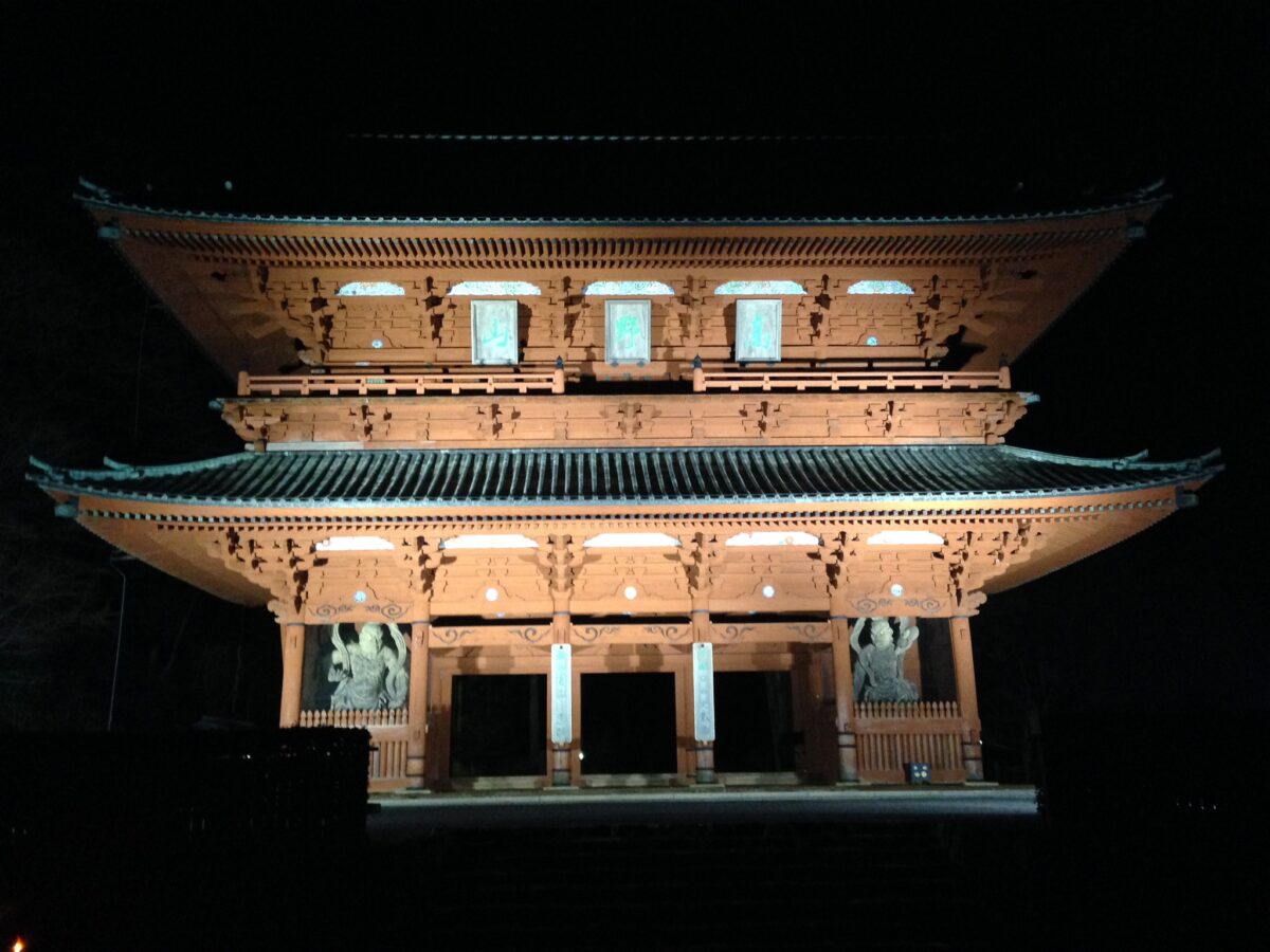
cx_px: 635
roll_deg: +1.6
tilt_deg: +13.4
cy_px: 476
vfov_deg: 42.9
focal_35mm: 33
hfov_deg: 55.4
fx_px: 1211
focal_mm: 4.12
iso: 400
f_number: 2.4
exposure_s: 1/15
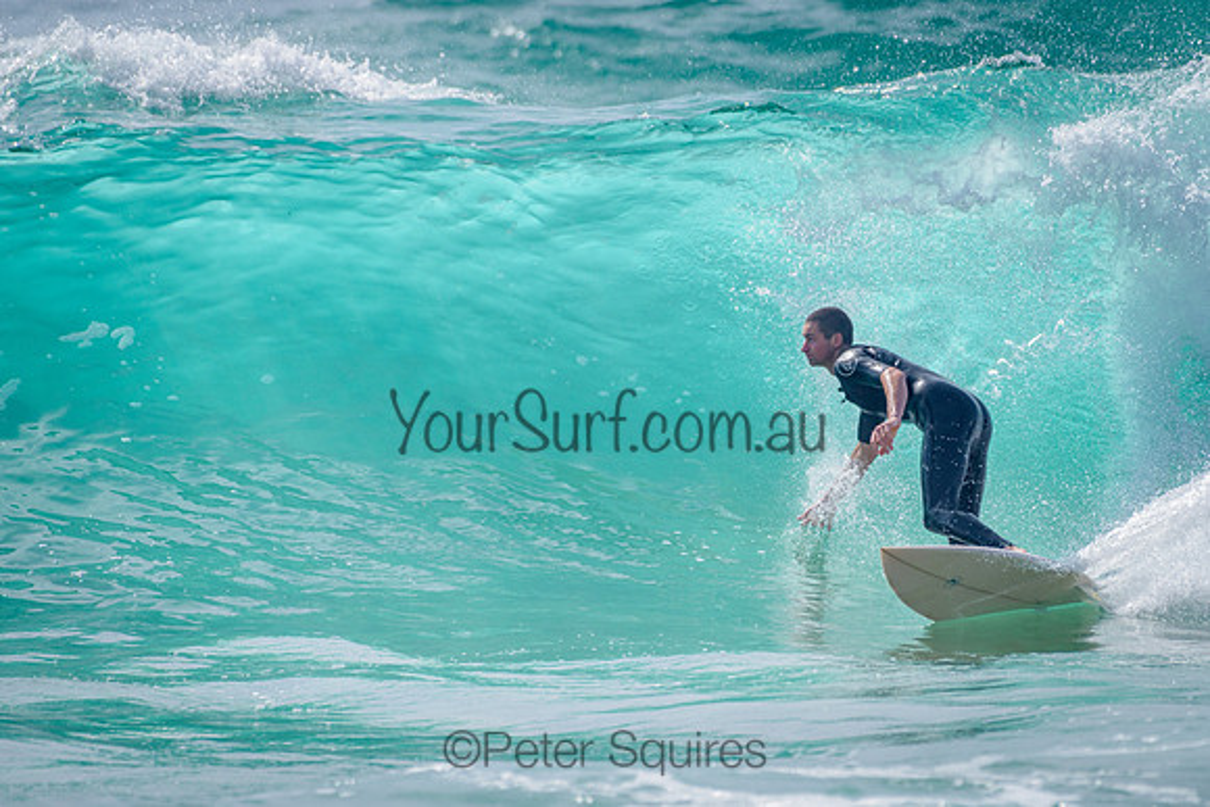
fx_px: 20607
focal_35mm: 613
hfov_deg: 3.4
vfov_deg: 2.2
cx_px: 687
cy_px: 386
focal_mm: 500
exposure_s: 1/2000
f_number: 5.6
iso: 125
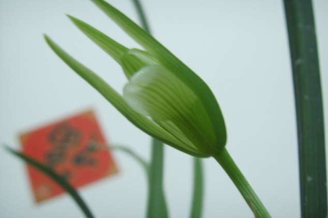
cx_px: 165
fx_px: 374
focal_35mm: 41
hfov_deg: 47.4
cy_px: 115
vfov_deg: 32.6
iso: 63
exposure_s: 1/2
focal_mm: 6.6
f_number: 3.5
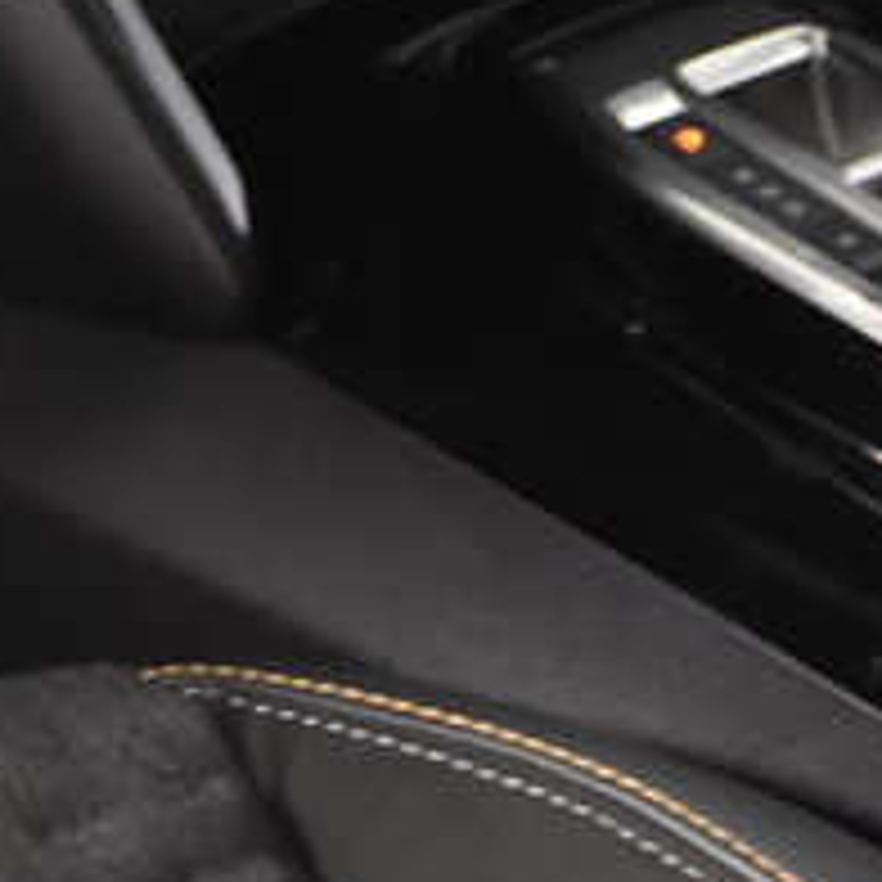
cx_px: -608
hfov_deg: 8.5
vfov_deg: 8.4
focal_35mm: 200
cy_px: -736
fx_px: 5765
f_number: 3
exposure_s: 1/40
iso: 2500
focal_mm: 24
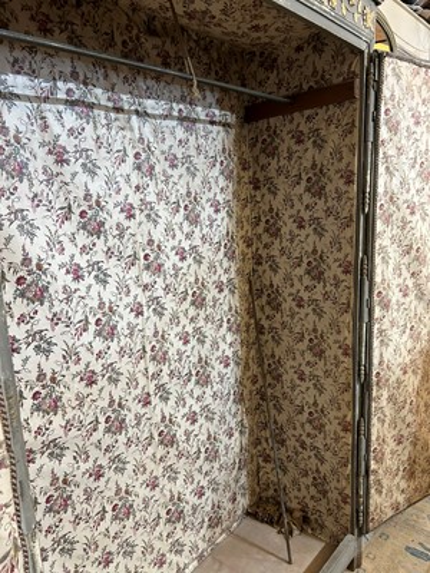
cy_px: 286
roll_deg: +0.6
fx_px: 431
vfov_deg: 67.3
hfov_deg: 53.1
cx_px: 215
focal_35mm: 26
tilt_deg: -13.0
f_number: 1.5
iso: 200
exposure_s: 1/50
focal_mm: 5.7
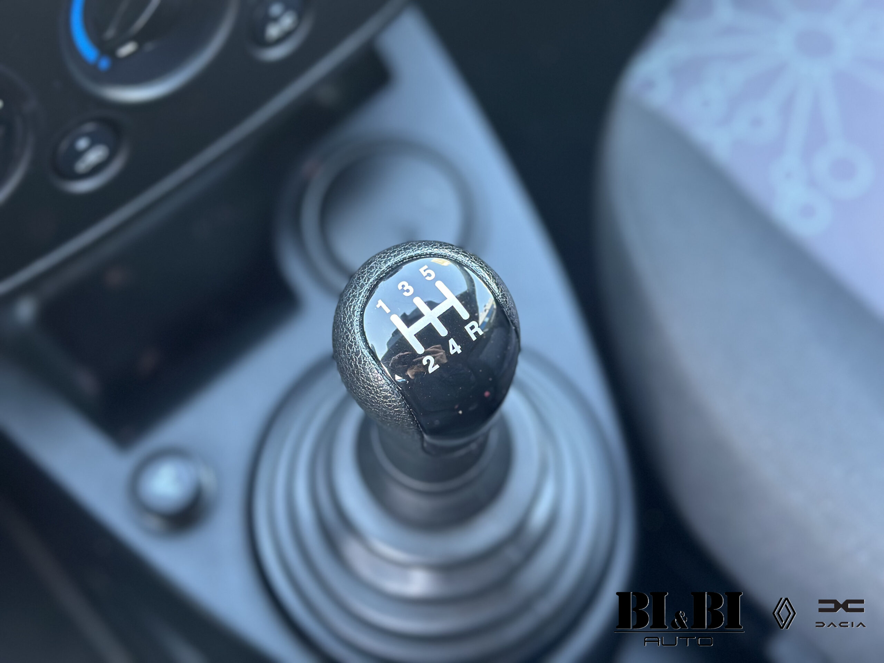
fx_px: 1226
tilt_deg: -64.9
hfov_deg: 39.7
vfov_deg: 30.3
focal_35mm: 48
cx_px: 442
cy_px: 332
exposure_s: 1/60
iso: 200
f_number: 1.78
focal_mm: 6.86
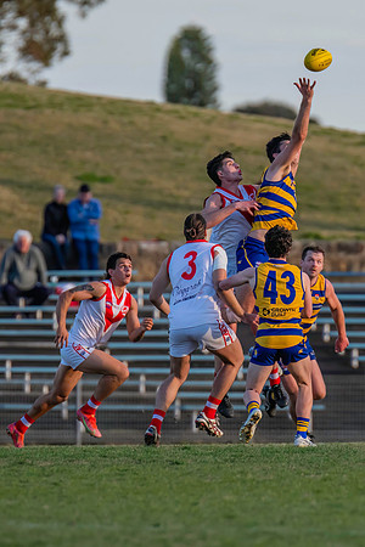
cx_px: 220
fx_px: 11133
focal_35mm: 732
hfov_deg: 1.9
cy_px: 284
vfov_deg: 2.8
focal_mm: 420
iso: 800
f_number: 5
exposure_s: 1/1600
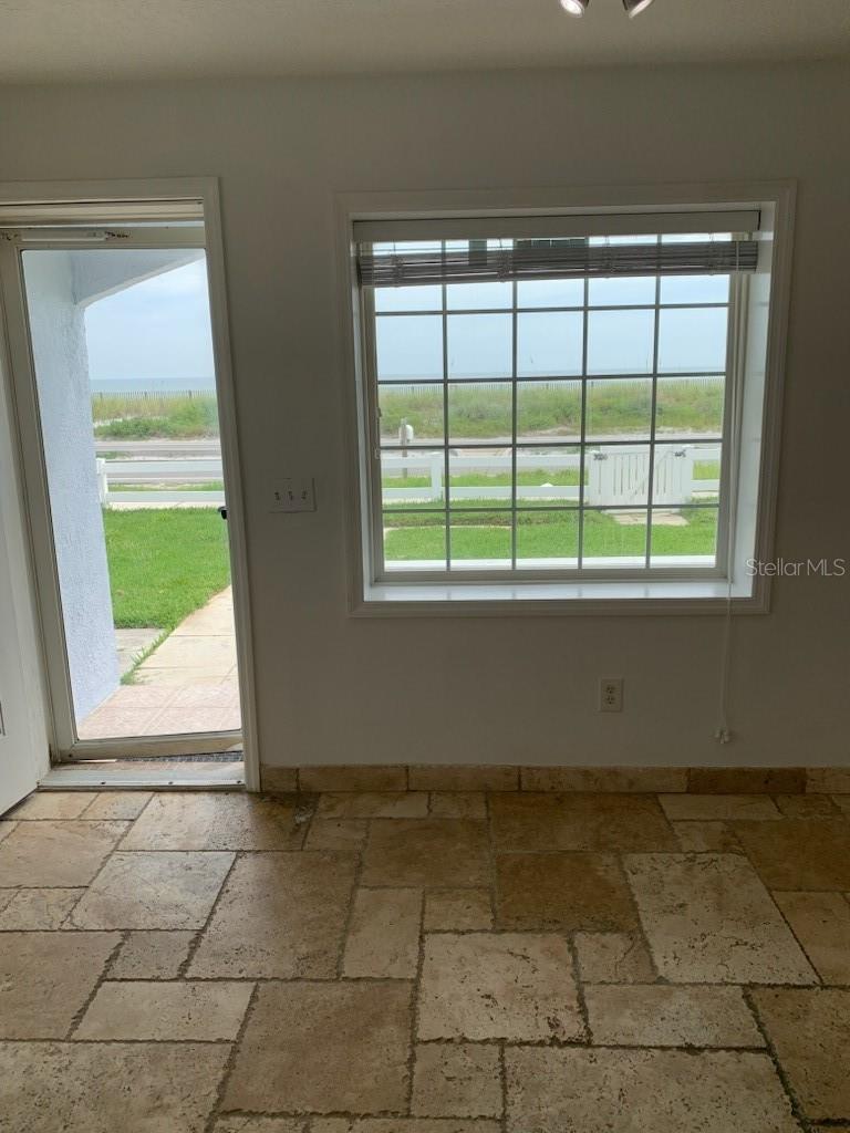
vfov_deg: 67.3
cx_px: 425
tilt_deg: -11.0
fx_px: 851
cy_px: 566
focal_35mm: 26
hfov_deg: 53.1
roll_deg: +1.3
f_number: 1.8
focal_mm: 4.25
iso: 25
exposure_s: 1/1088
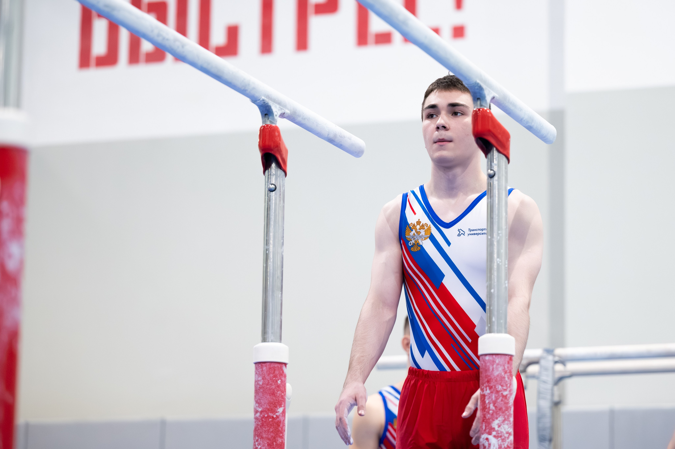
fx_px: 2187
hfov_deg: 17.5
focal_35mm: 117
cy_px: 203
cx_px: 384
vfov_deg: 11.7
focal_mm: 102
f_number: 2.8
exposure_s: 1/500
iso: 4000
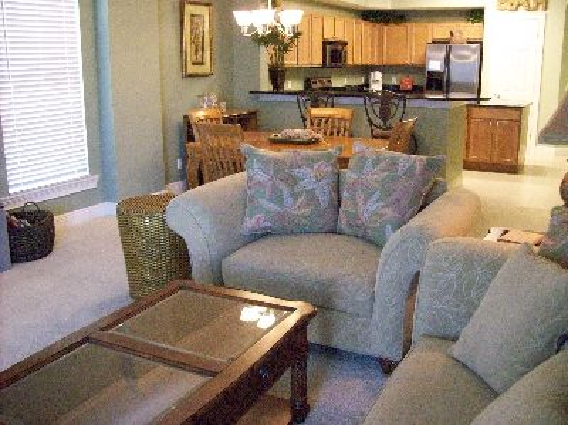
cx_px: 284
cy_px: 212
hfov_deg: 51.4
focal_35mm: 36
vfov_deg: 39.6
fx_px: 590
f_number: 2.7
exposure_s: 1/60.6
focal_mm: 6
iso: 800
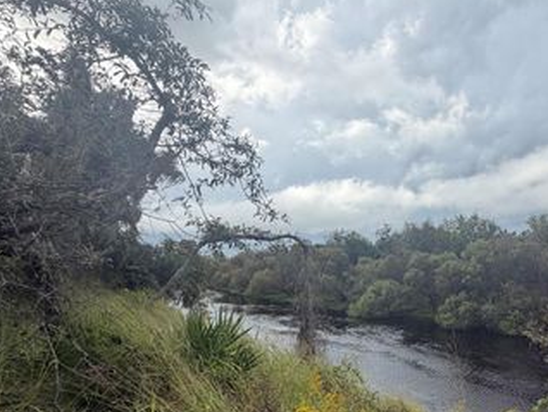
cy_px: 303
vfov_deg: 58.4
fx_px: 349
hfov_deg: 72.4
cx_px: 393
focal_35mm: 22
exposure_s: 1/770
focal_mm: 2.22
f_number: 2.2
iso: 40
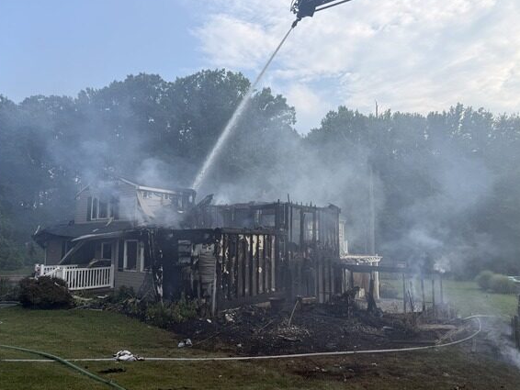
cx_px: 257
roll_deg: -0.5
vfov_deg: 54.9
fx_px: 376
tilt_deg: +5.5
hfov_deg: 69.4
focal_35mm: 25
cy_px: 197
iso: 80
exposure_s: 1/1949
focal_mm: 6.76
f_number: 1.78
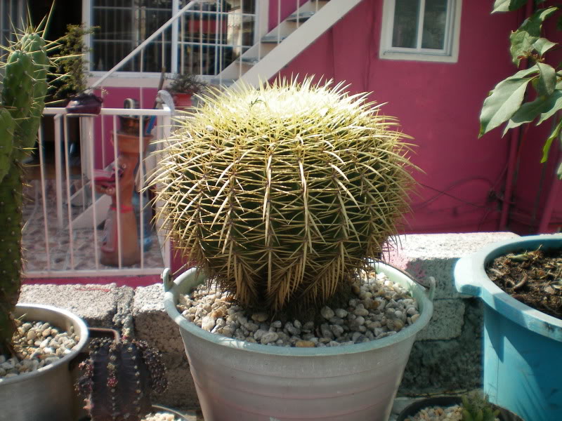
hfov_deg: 49.0
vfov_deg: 37.7
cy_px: 210
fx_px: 617
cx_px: 281
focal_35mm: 38
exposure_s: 1/400
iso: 64
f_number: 3.1
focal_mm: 6.3
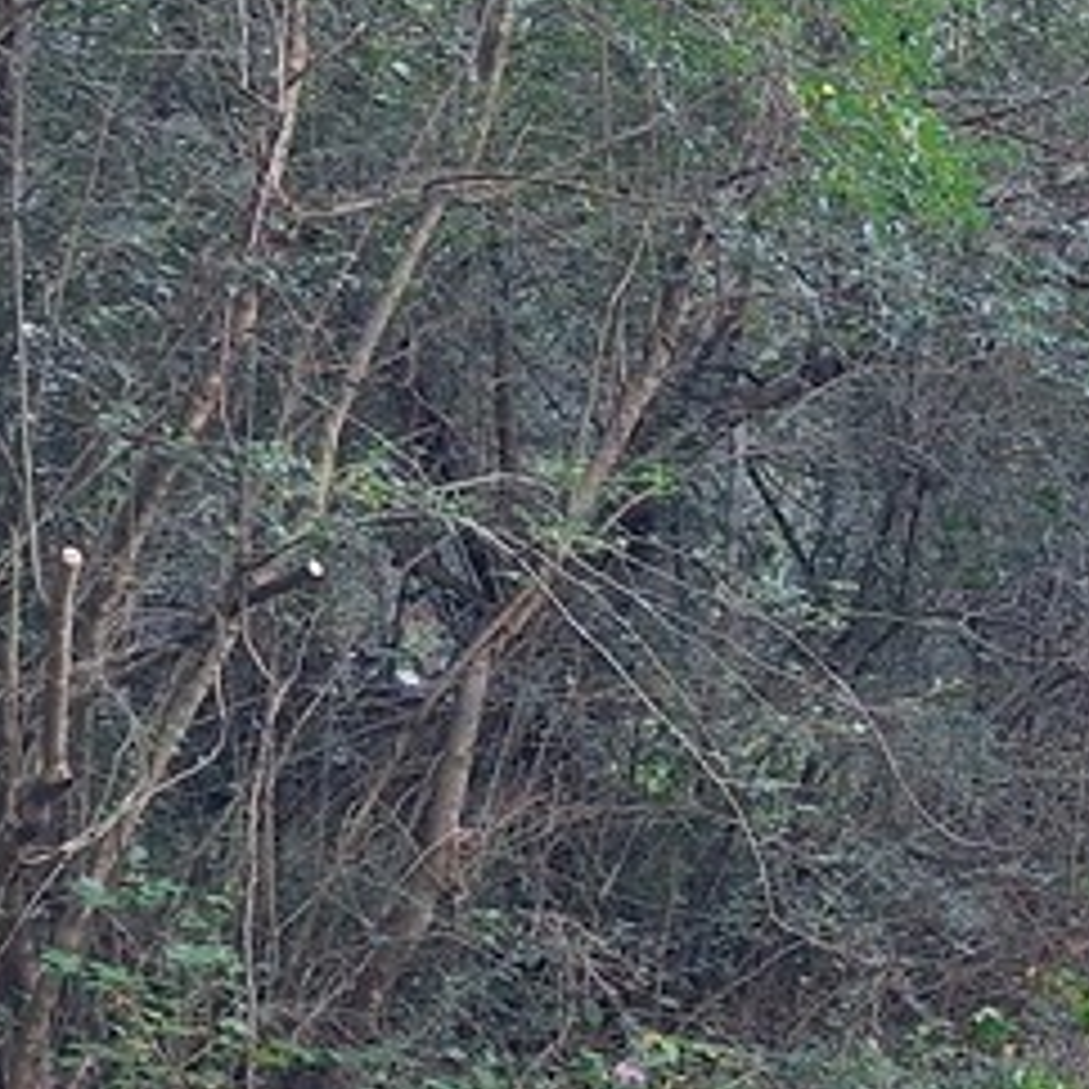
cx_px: 2025
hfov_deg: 16.5
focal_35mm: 86
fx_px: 3061
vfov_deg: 20.1
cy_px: 662
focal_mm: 5.54
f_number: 1.8
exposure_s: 1/120
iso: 50
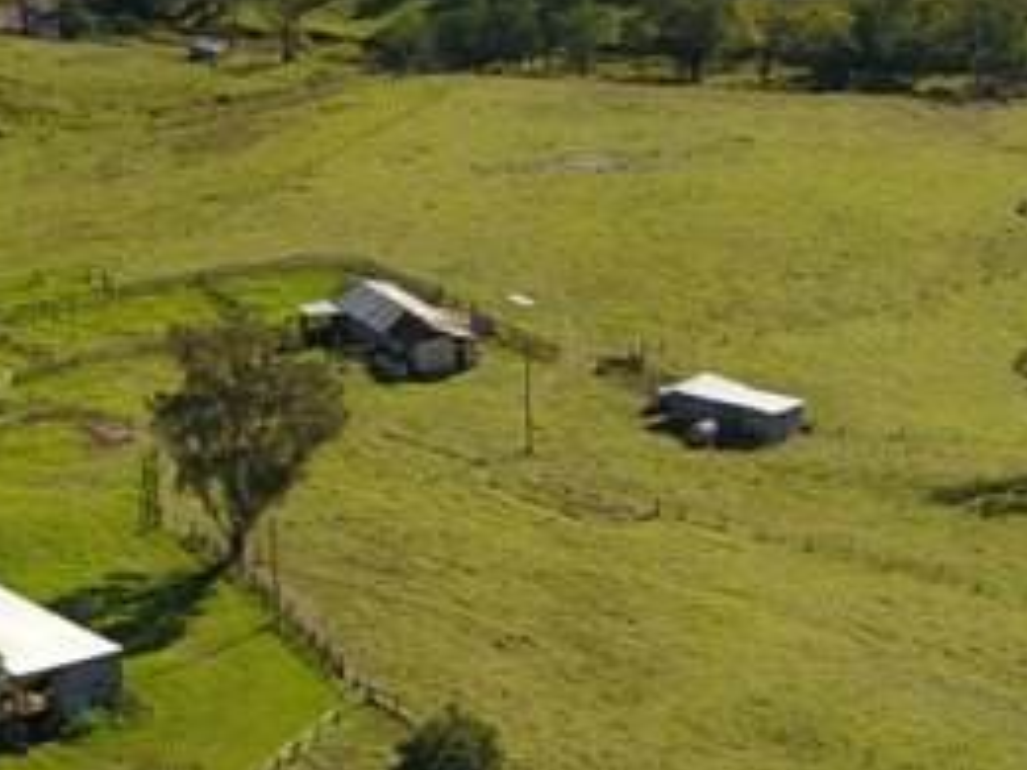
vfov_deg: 12.3
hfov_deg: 16.0
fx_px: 3560
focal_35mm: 120
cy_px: 118
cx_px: 1070
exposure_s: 1/1233
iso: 100
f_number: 2.2
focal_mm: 4.73
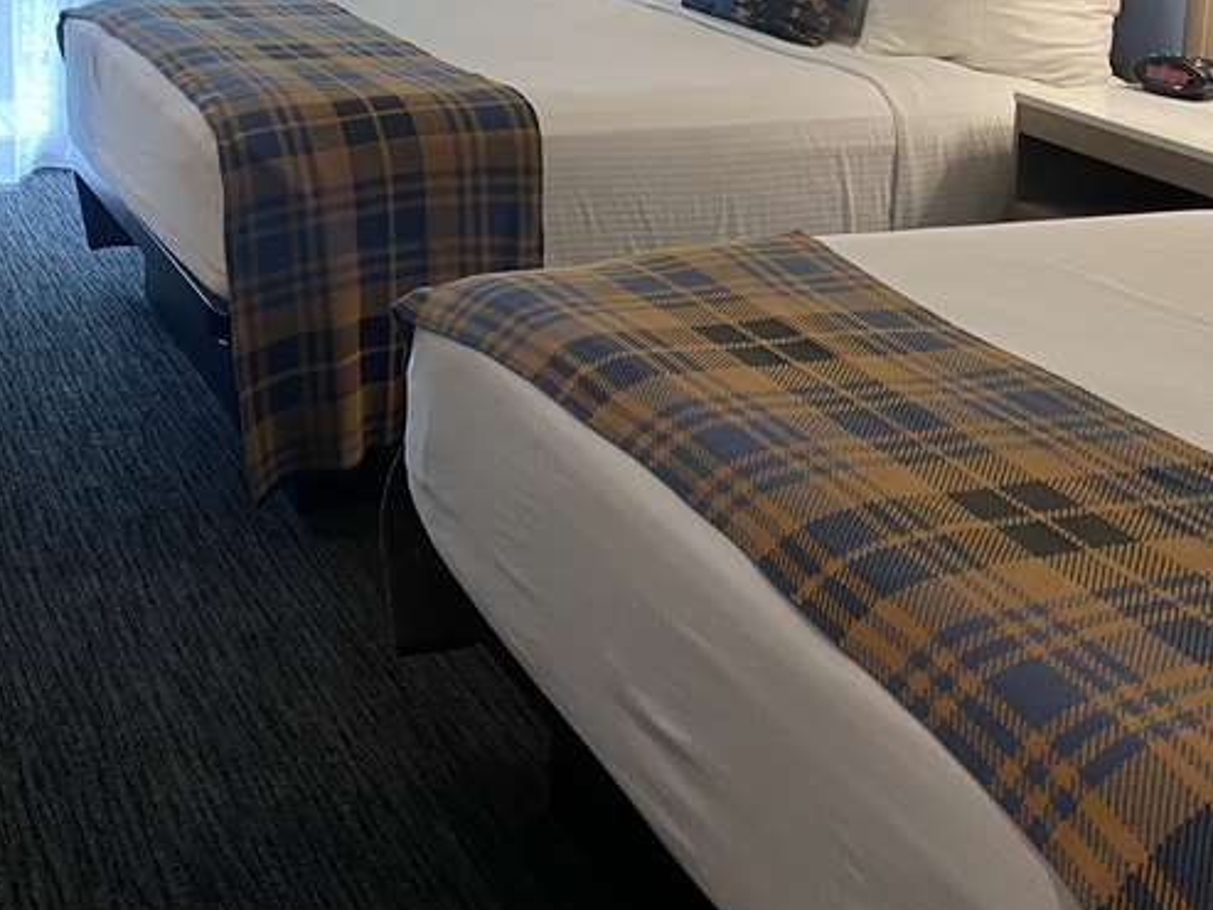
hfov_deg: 35.2
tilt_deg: -7.8
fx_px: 1893
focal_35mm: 54
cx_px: 416
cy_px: -2
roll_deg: -2.3
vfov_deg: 25.7
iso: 100
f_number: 1.8
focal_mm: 4.25
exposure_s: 1/60
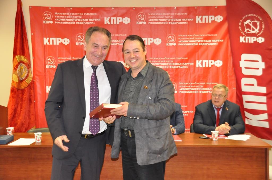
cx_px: 136
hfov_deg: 41.2
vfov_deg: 28.0
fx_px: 362
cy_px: 90
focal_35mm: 48
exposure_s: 1/60
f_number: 5.6
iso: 3200
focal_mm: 32
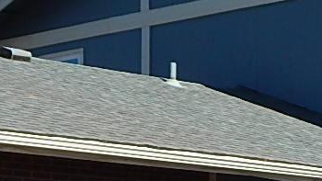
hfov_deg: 10.9
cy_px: 316
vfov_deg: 6.3
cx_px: 495
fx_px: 1614
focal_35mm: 189
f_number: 3.4
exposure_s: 1/1250
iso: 125
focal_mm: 6.8
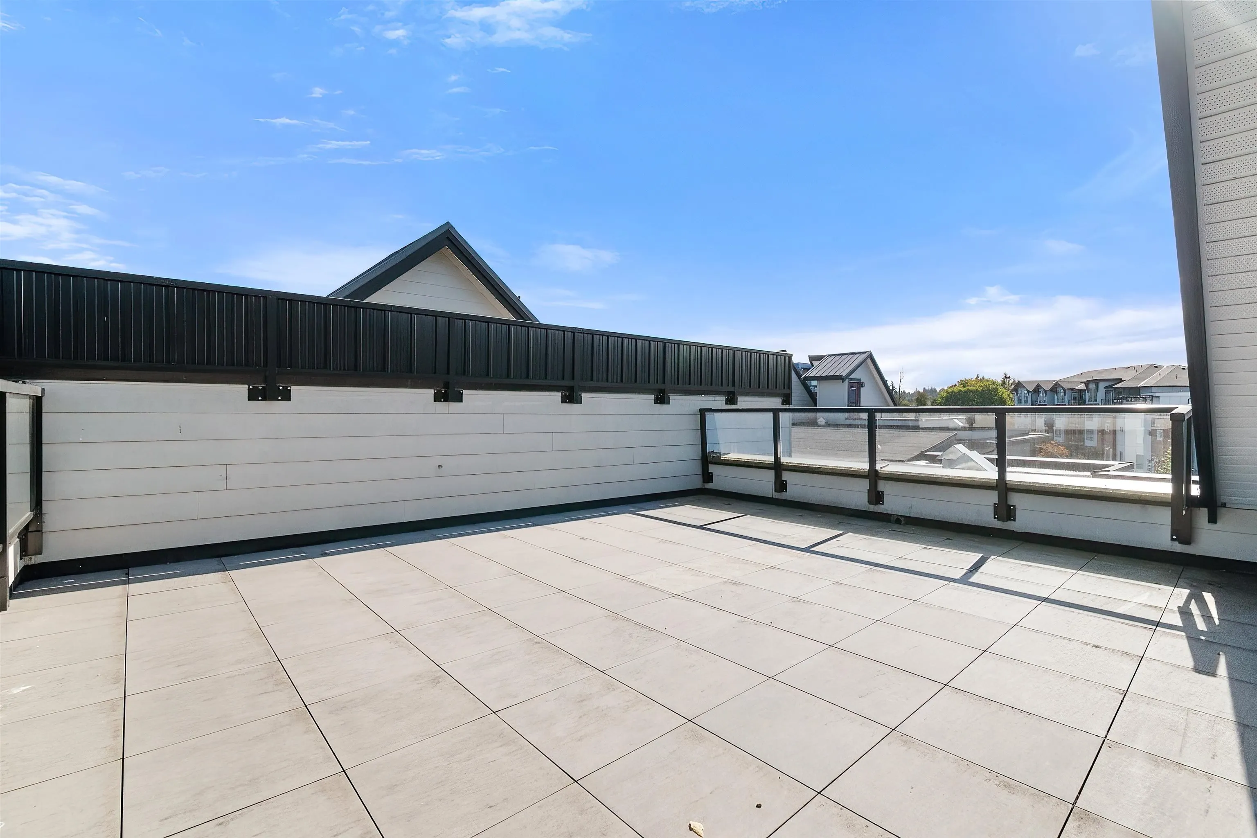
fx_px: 524
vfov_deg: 77.3
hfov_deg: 100.4
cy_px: 419
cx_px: 628
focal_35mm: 15
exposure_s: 1/2000
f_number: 7.1
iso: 320
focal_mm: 10
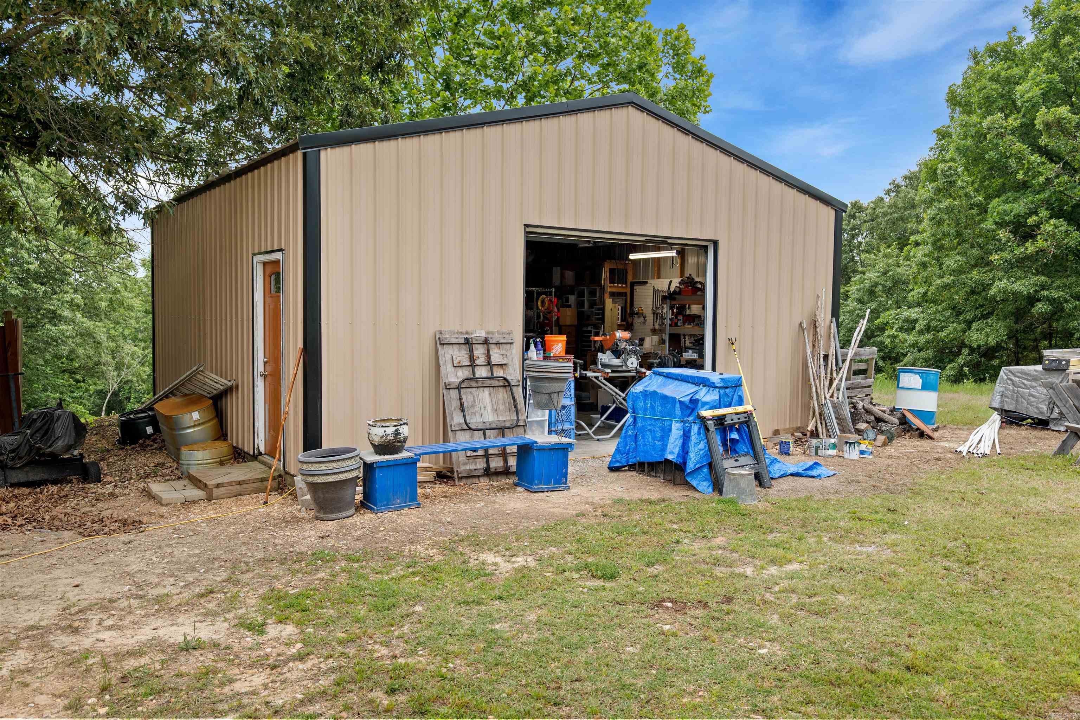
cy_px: 360
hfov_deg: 61.9
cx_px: 540
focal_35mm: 30
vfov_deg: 43.6
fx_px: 900
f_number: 5.6
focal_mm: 30
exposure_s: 1/160
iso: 200
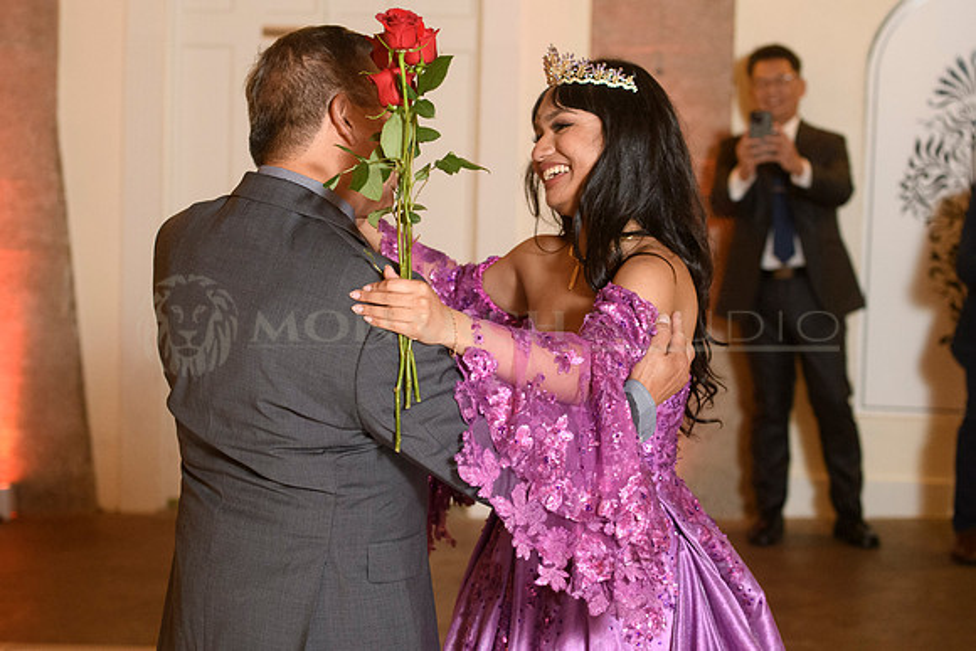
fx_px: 2669
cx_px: 425
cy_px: 316
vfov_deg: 13.9
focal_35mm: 98
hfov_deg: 20.7
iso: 3200
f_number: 4.5
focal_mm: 75
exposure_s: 1/100
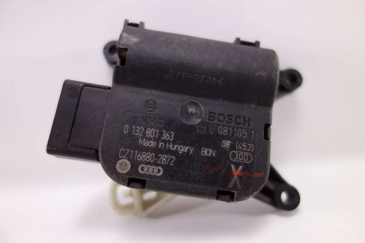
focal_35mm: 28
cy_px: 122
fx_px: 284
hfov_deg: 65.5
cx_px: 182
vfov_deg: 46.4
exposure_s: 1/100
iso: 125
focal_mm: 10.4
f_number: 2
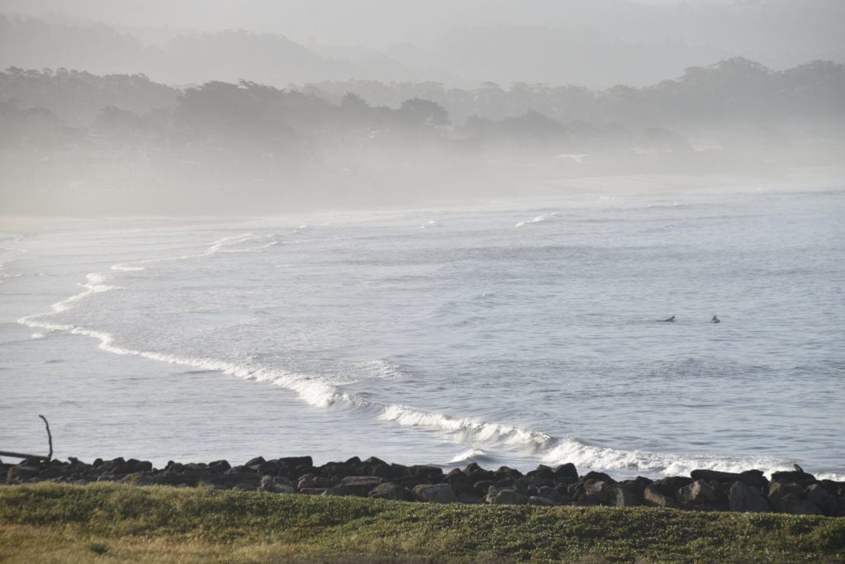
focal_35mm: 232
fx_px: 5458
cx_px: 422
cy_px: 282
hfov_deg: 8.9
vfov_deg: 5.9
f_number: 9
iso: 200
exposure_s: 1/500
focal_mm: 155
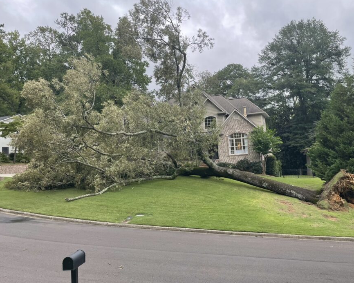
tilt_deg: +3.8
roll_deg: +3.9
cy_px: 140
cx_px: 199
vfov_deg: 48.5
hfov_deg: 58.6
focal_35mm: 30
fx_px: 314
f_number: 1.6
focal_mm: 4.2
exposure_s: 1/389
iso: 32
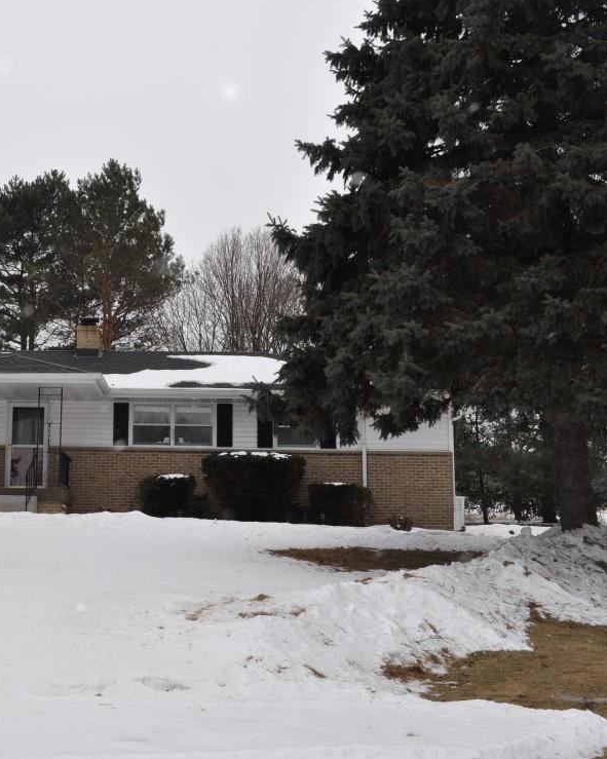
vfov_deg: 42.0
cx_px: 80
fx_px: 988
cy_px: 372
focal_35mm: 44
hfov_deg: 32.7
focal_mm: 20
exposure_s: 1/200
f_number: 11
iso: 200
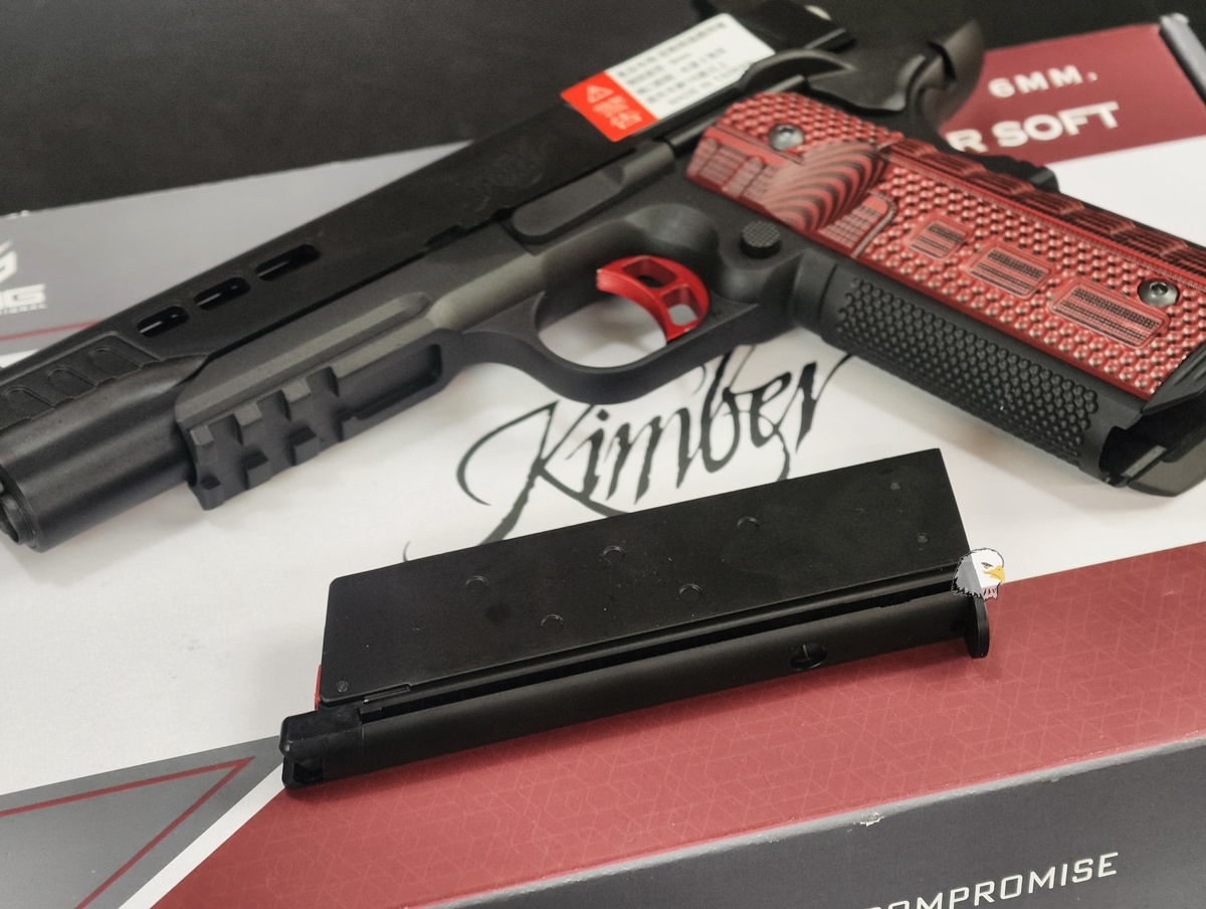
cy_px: 454
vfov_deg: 17.4
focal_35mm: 85
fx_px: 2966
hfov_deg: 23.0
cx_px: 603
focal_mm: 22.48
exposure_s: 1/20
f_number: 2.67
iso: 797
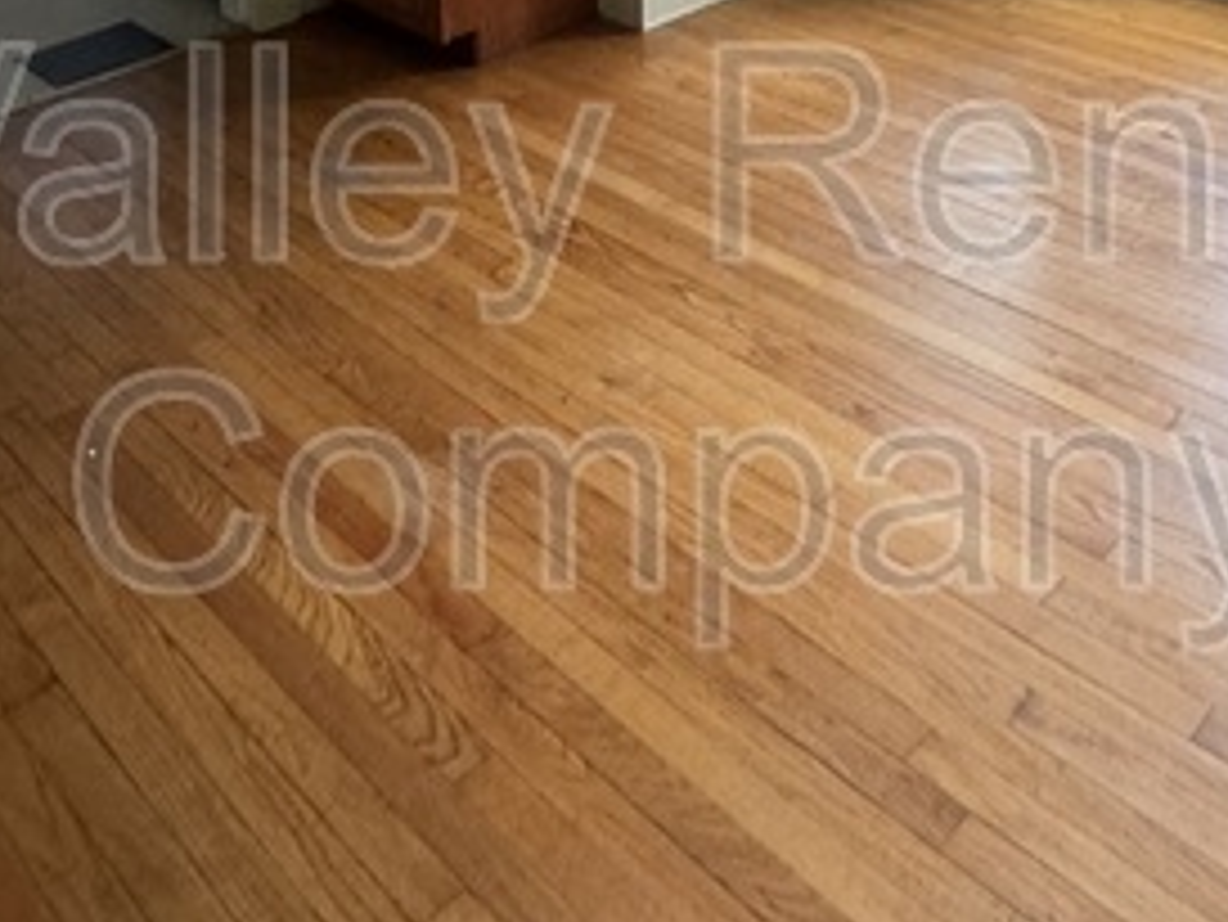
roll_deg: +1.6
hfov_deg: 45.7
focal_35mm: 41
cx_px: 688
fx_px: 1455
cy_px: -400
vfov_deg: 26.9
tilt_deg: -4.0
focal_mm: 2.22
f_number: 2.2
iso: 320
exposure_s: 1/63
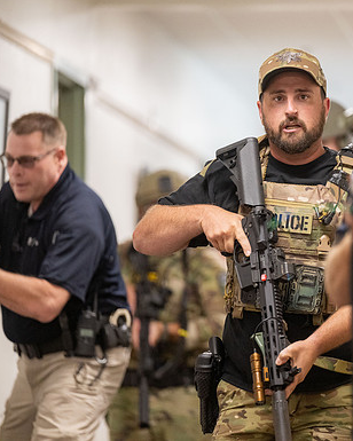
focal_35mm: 283
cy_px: 220
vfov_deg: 6.8
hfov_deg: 5.5
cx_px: 281
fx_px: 3696
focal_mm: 200
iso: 2000
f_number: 2.8
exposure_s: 1/500
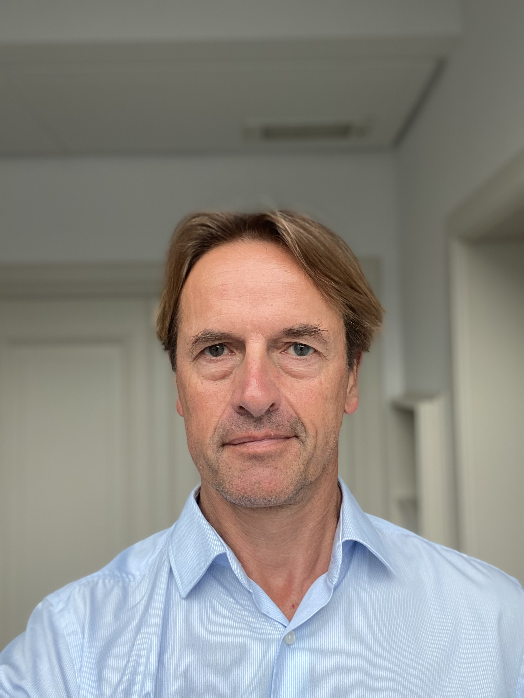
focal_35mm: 30
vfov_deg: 60.0
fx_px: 606
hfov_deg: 46.8
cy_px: 349
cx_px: 262
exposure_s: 1/60
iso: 100
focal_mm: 2.71
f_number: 2.2
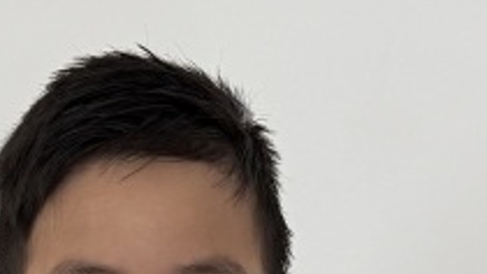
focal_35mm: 133
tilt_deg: -12.4
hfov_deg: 16.1
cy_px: 779
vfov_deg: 8.0
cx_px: 121
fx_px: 1717
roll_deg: -1.8
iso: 125
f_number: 1.78
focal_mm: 6.76
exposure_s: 1/50
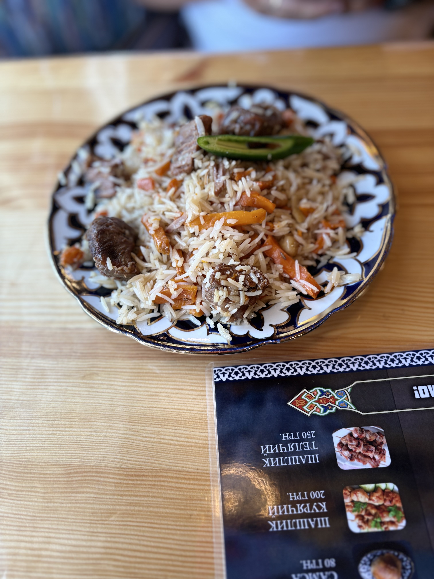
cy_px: 290
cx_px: 217
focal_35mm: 26
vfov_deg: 67.3
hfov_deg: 53.1
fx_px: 435
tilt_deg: -61.6
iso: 50
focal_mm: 5.96
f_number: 1.6
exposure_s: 1/100
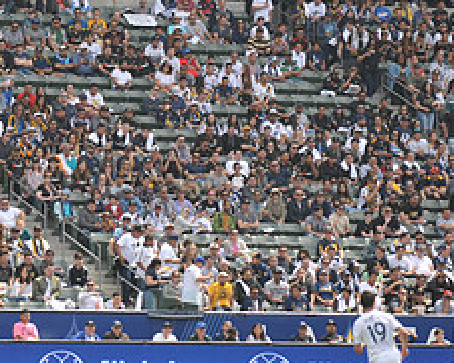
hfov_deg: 5.3
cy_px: 141
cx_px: -26
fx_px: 4864
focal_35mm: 362
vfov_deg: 4.3
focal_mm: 150
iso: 320
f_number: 3.5
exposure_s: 1/2500
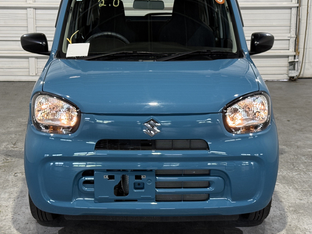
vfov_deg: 20.7
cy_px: 106
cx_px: 149
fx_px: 640
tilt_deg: -11.4
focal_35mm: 71
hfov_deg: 27.4
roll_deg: +0.0
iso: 125
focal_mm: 6.76
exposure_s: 1/60
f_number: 1.78
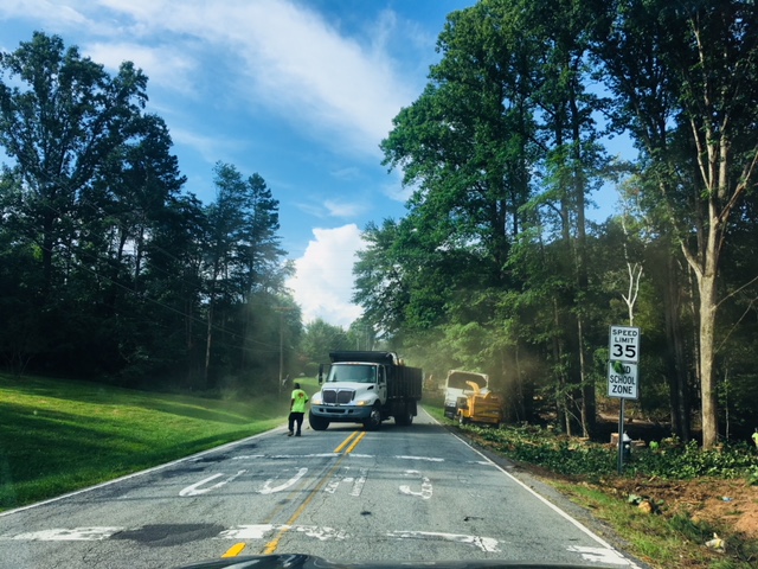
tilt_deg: +5.0
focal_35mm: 29
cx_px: 379
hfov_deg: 61.7
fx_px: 635
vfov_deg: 48.2
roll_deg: +0.6
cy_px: 284
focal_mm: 4.15
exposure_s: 1/905
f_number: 2.2
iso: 25
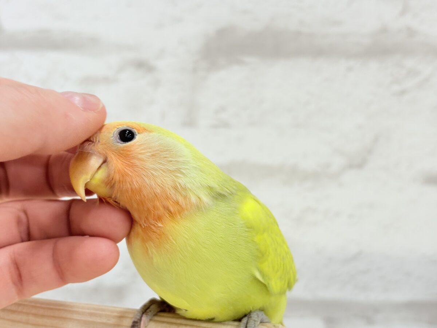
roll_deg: +0.0
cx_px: 218
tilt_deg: -6.5
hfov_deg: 36.8
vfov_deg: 28.0
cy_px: 164
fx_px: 656
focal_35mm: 52
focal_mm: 5.96
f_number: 1.6
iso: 40
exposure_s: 1/50
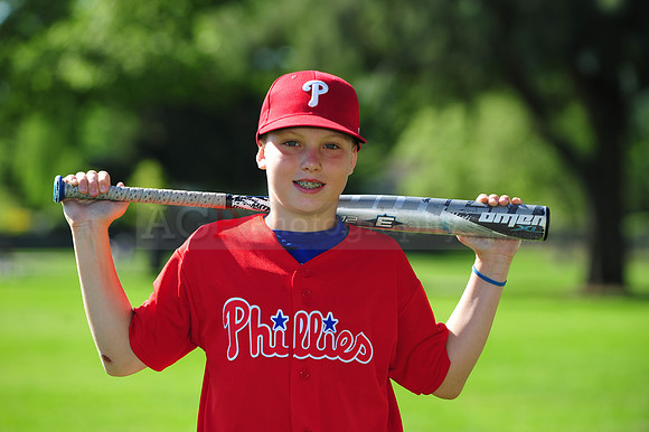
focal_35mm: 165
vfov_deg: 8.3
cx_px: 324
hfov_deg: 12.5
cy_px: 216
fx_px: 2973
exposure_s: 1/640
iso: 200
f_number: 5
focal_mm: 165
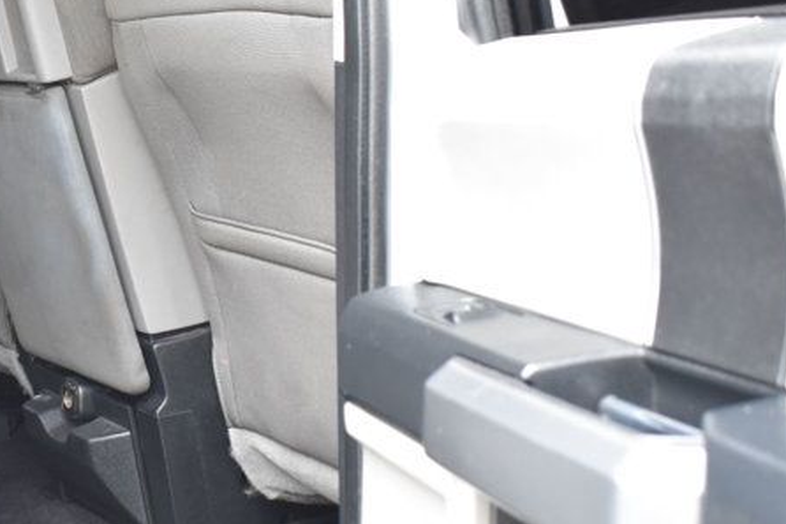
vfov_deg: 17.2
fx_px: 1727
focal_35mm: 79
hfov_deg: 24.9
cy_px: 307
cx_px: 90
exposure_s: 1/125
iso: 800
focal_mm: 23
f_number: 5
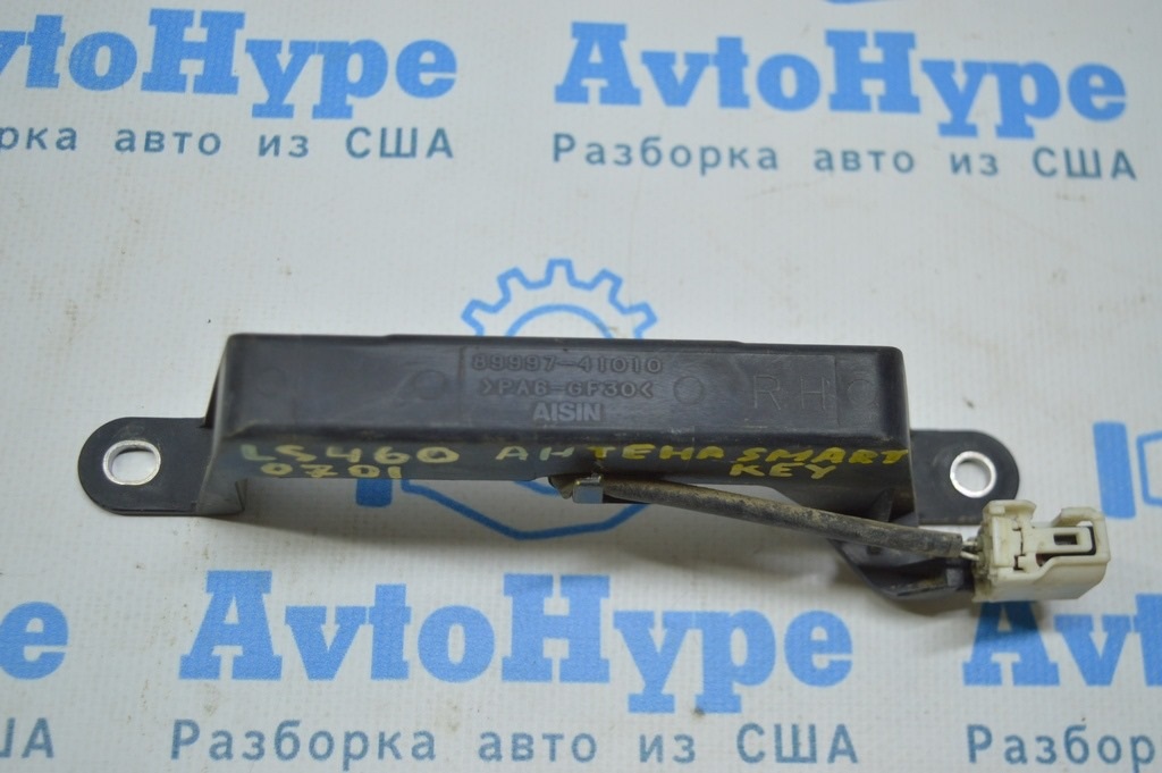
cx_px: 581
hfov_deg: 42.4
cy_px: 386
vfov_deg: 28.9
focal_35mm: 46
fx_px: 1500
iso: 400
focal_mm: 31
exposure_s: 1/80
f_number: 4.2
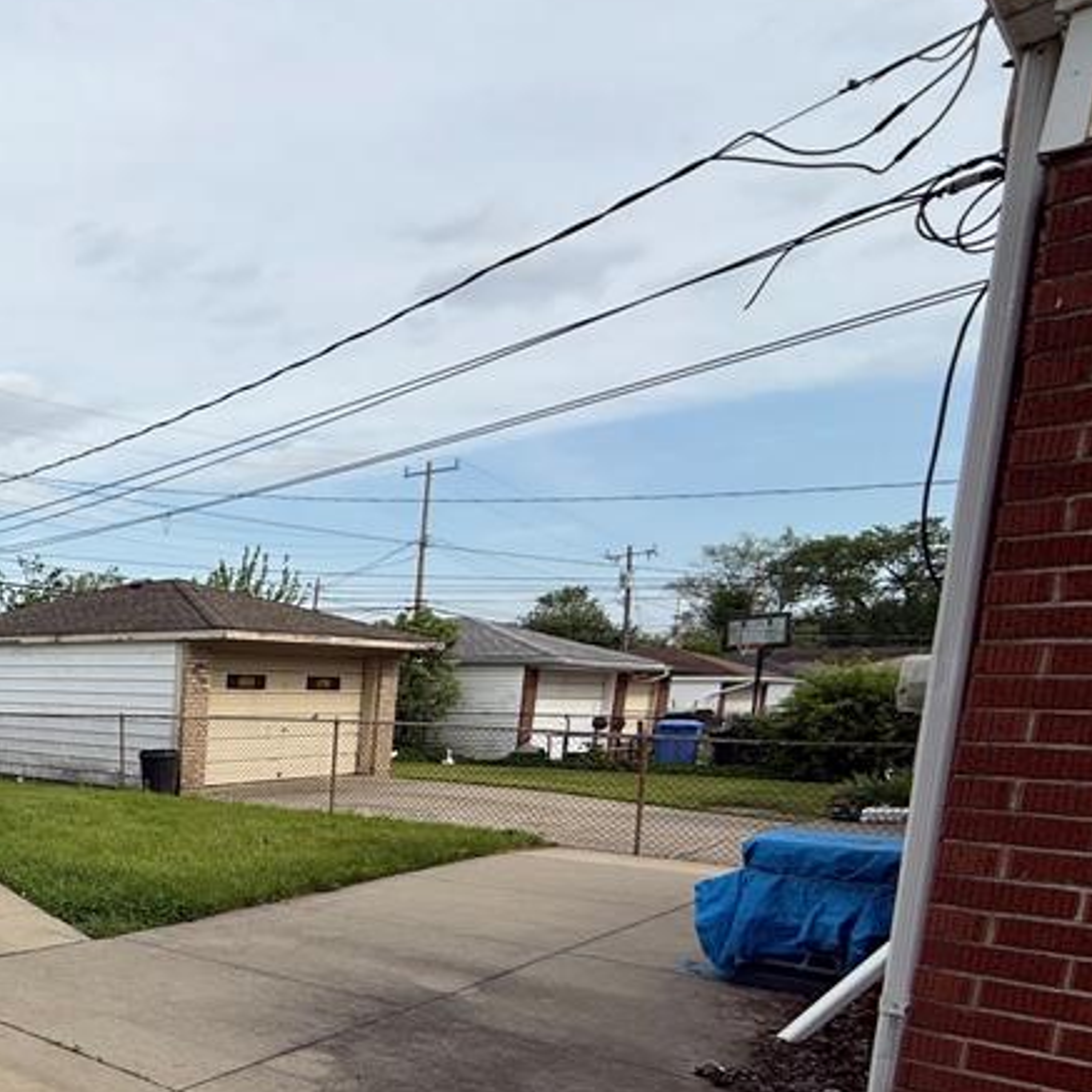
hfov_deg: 42.7
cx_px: -125
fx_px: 1035
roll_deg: -0.4
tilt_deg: -8.6
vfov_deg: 52.7
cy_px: 842
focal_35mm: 29
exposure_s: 1/1961
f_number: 2.2
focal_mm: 2.22
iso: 50
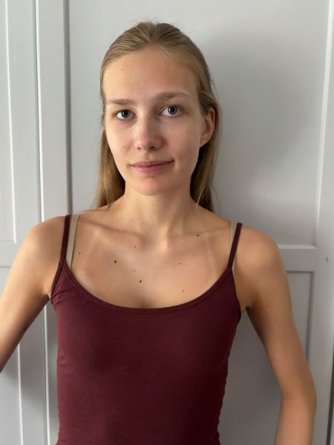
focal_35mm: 26
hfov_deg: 53.1
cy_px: 222
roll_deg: -1.5
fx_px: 334
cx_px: 167
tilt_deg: -7.5
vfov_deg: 67.3
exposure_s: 1/60
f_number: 1.6
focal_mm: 5.96
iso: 320
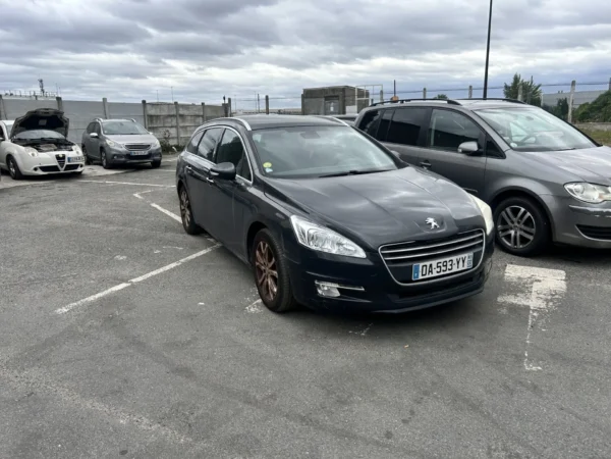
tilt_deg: -15.9
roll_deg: +1.7
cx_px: 306
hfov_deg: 67.3
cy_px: 230
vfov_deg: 53.1
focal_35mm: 26
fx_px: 459
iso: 50
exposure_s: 1/1068
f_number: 1.5
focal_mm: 5.7
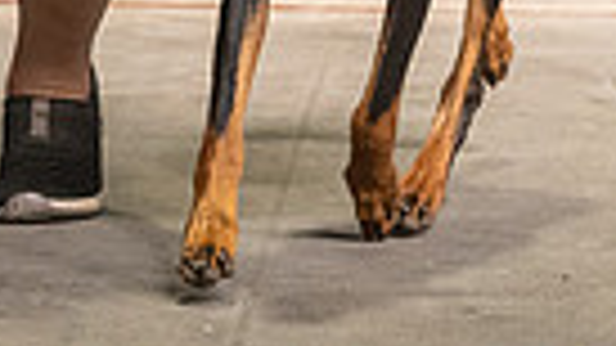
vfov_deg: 2.3
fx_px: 8410
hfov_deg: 4.2
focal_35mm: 515
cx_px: 330
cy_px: -661
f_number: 5
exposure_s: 1/400
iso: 6400
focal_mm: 100
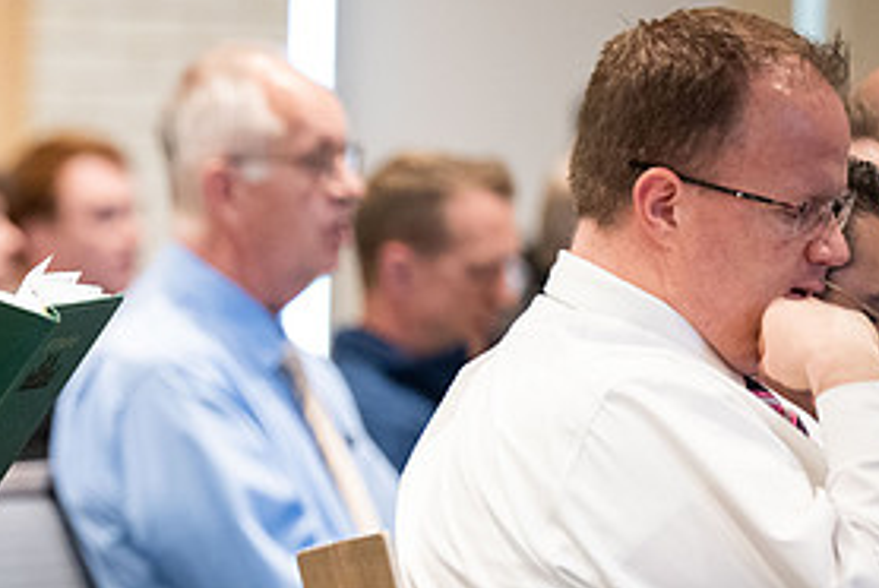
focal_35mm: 417
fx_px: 10192
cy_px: 495
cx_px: 16
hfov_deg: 4.9
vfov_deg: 3.3
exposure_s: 1/125
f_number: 2.8
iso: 4000
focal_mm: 200
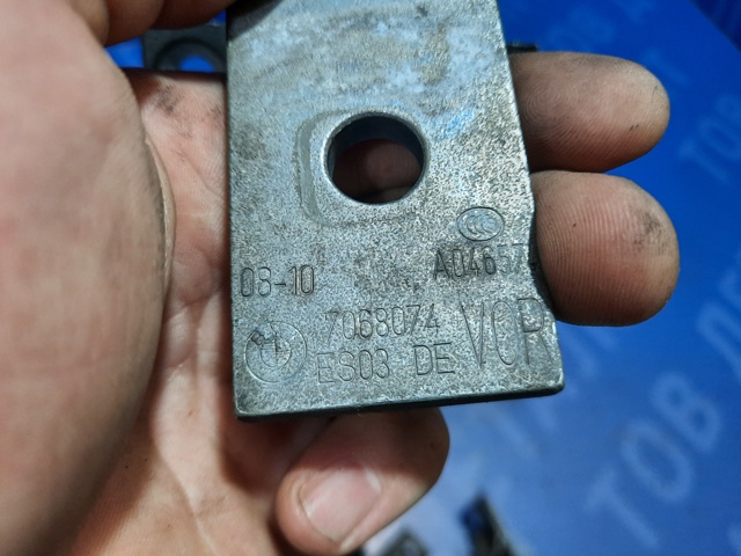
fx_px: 535
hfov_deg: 69.4
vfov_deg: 54.9
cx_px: 370
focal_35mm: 25
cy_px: 278
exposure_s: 1/60
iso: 320
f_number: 2
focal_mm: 4.6
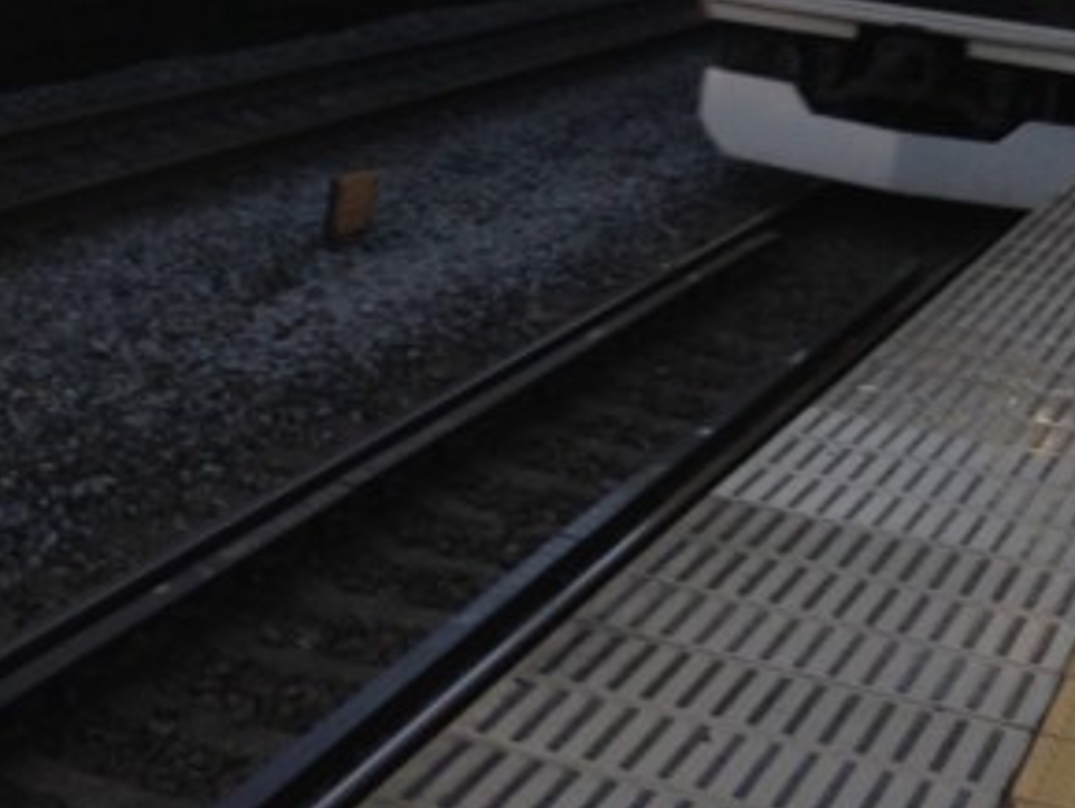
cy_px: -285
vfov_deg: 15.4
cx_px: 378
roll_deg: -4.0
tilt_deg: +0.2
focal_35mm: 91
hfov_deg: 21.5
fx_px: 2828
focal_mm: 4.12
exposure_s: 1/120
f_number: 2.4
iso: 64
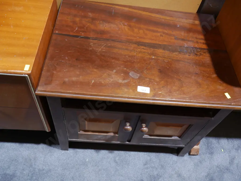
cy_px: 90
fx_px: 209
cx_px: 120
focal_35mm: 30
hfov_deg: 59.9
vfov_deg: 46.8
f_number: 3.6
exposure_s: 1/60
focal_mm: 15
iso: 640
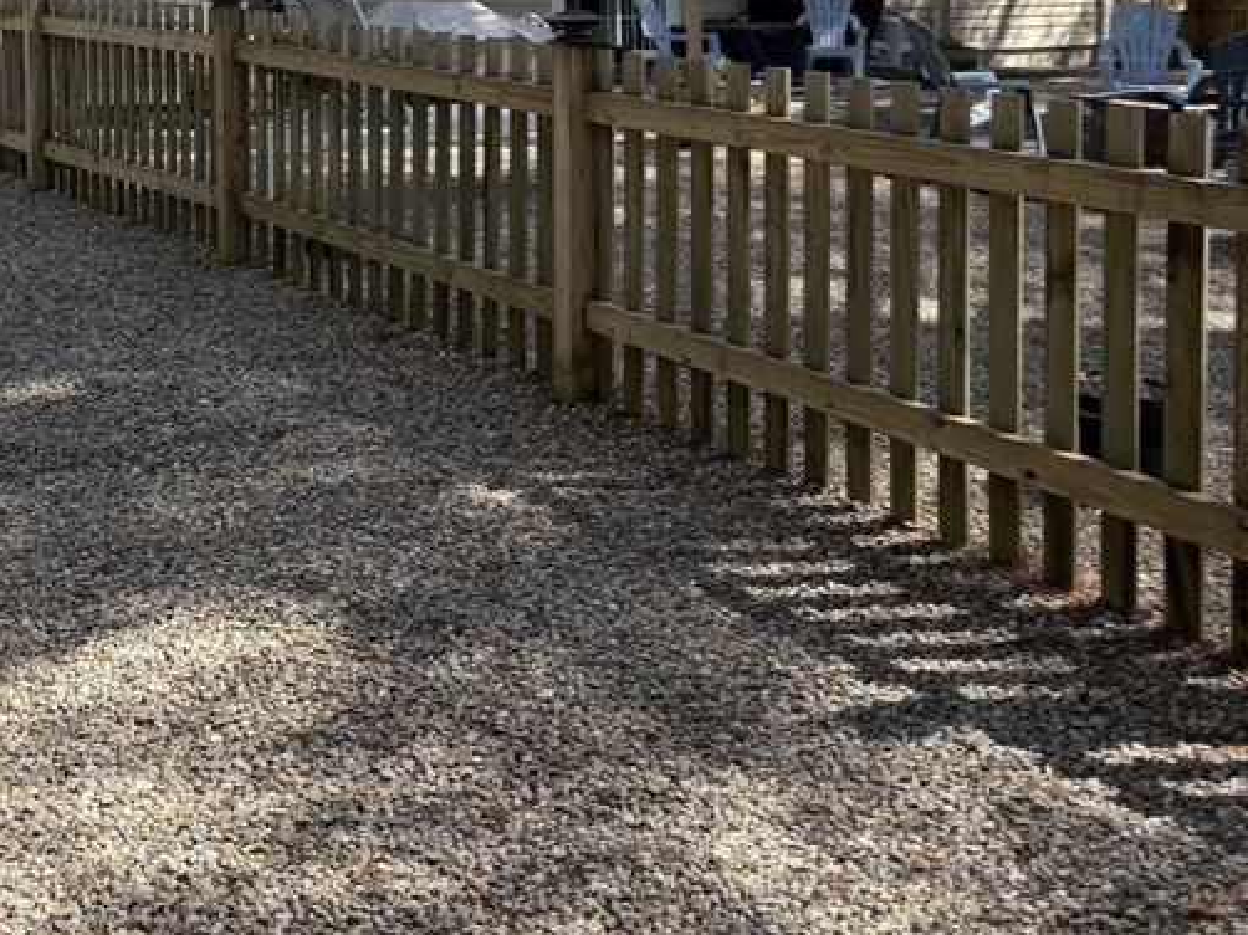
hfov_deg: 38.9
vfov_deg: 28.6
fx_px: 1766
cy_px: 109
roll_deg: +1.3
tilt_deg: -2.7
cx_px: 671
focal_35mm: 49
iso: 100
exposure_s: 1/1493
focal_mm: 6.76
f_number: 1.78
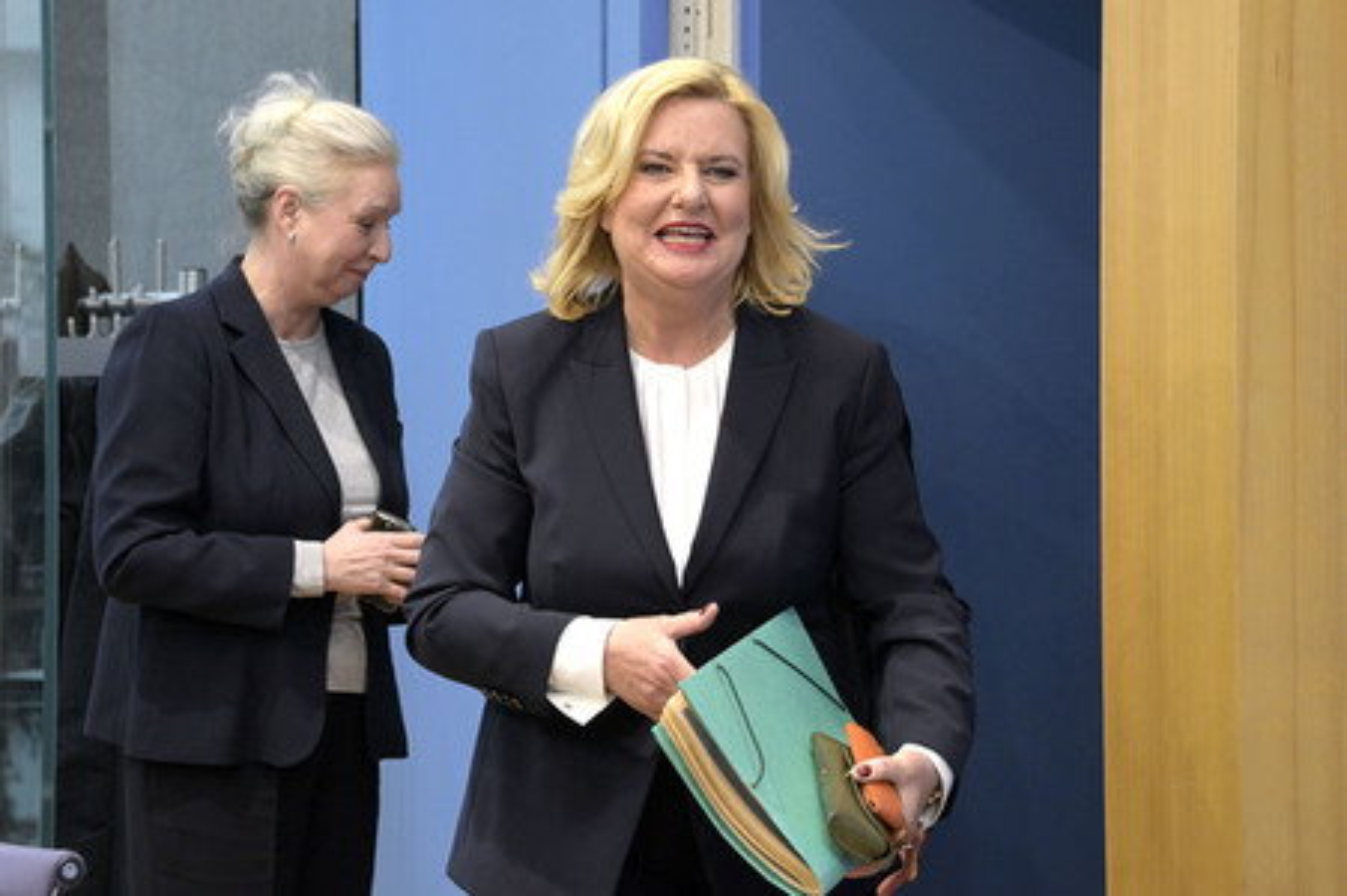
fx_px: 3664
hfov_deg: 20.8
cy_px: 448
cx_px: 674
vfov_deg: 13.9
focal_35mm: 98
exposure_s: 1/400
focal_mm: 98
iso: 4000
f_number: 5.6
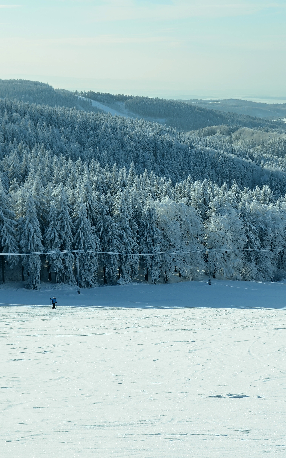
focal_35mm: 81
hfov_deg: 15.9
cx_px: 284
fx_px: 1008
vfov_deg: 25.6
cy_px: 229
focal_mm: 35
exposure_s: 1/320
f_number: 9
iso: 100
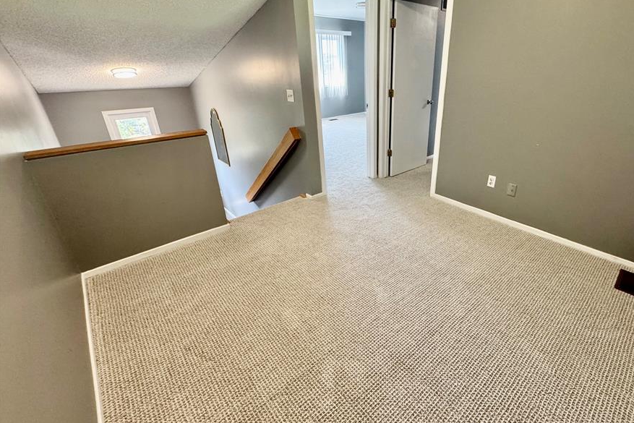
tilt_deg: -23.9
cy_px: 193
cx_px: 369
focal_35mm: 17
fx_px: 299
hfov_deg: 92.5
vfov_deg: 70.3
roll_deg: +0.7
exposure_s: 1/60
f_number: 2.2
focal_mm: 2.22
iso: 250
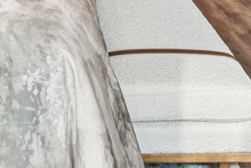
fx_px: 446
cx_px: 59
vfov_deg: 16.3
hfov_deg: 30.8
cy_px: -168
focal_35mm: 64
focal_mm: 14
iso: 800
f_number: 8
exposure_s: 1/100
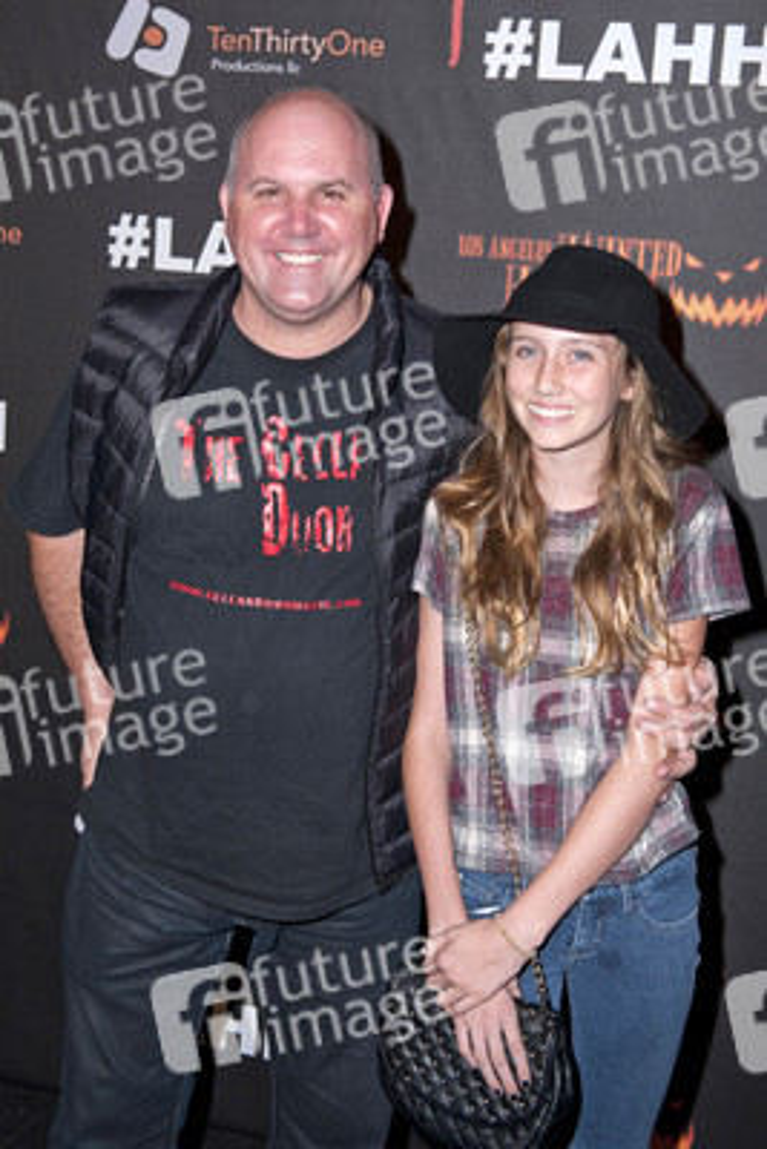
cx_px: 384
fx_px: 1437
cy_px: 574
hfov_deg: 29.9
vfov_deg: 43.6
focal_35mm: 45
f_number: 4.5
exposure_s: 1/400
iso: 400
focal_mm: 45
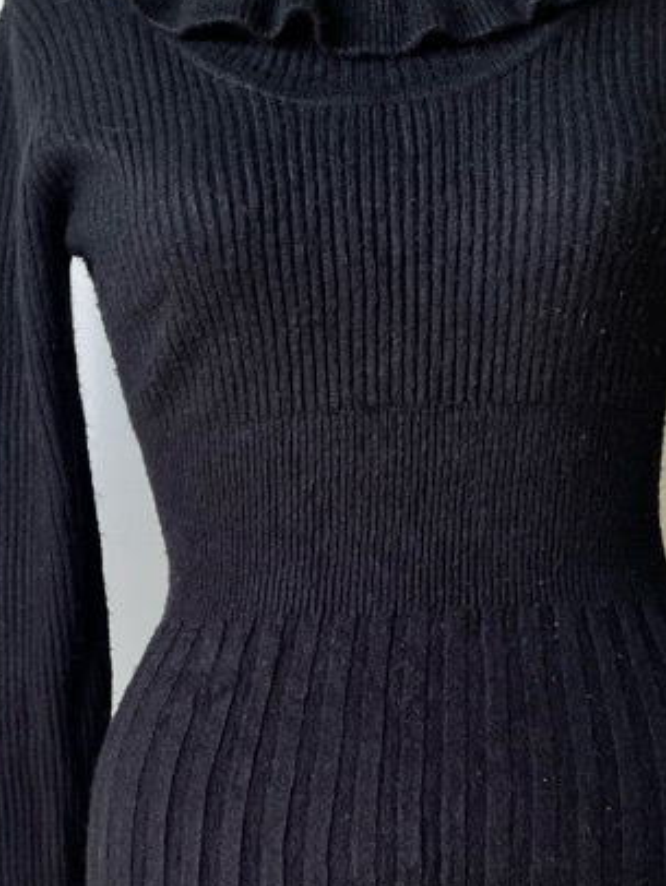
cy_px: 714
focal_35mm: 64
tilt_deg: -8.3
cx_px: 297
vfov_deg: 29.5
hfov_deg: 22.9
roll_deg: +1.7
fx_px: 1640
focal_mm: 5.1
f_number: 1.6
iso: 125
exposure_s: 1/106
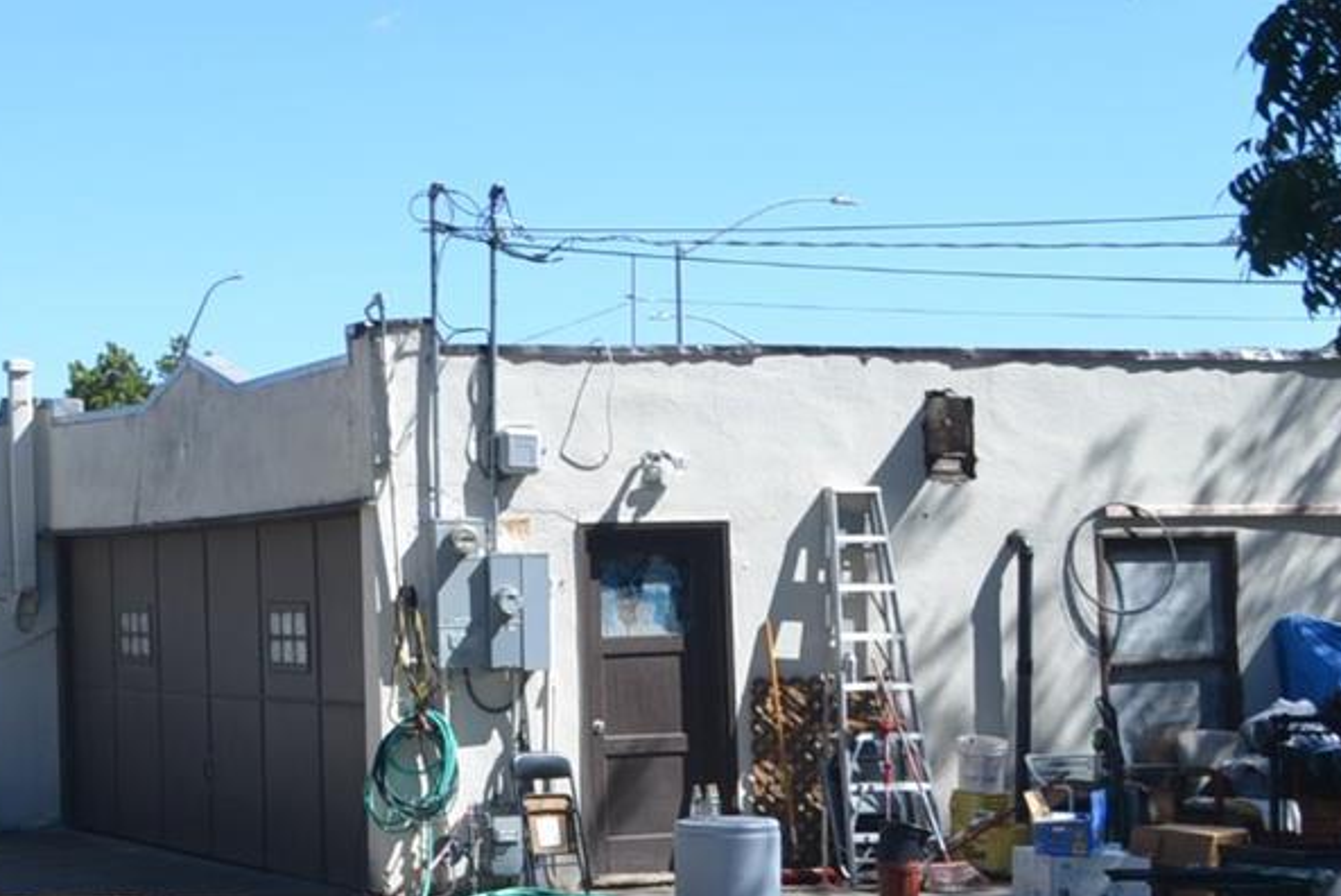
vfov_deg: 15.0
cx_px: -75
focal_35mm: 91
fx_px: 3391
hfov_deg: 21.4
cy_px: 441
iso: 100
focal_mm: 24
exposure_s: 1/200
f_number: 7.1
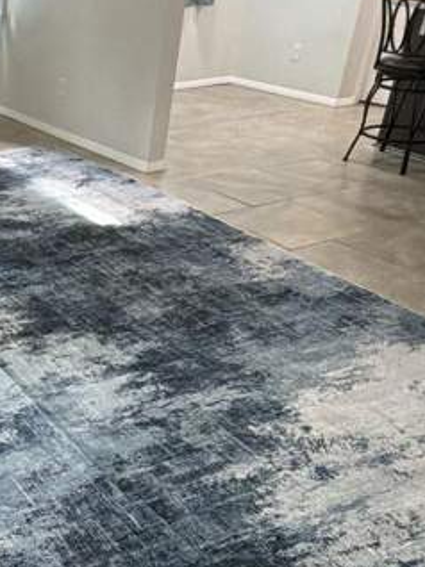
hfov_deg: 26.8
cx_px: -102
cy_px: 332
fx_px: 770
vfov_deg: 40.3
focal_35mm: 47
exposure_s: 1/60
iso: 320
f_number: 2.2
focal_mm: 2.22
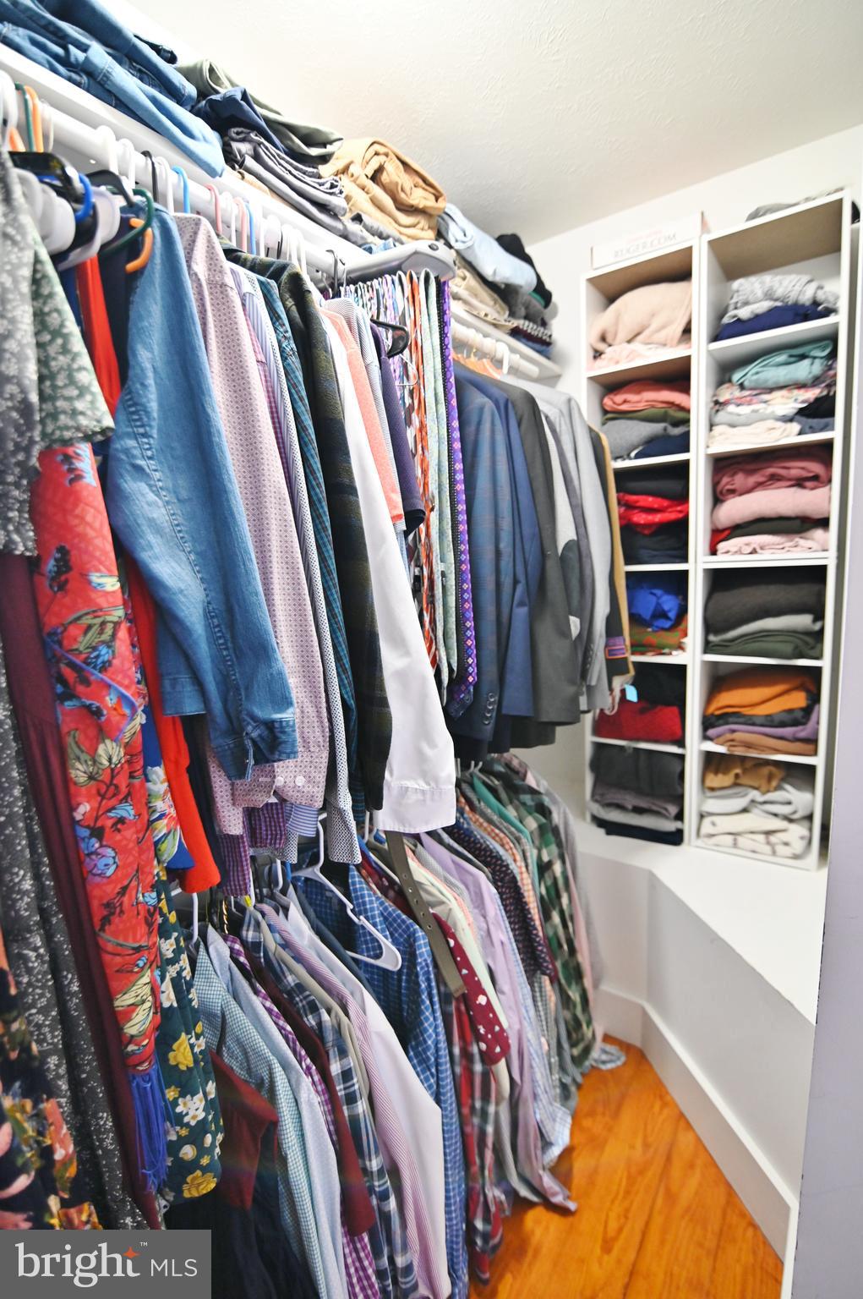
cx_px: 432
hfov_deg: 73.6
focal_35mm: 16
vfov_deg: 96.8
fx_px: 576
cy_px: 650
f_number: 2.8
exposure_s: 1/125
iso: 2000
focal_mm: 16
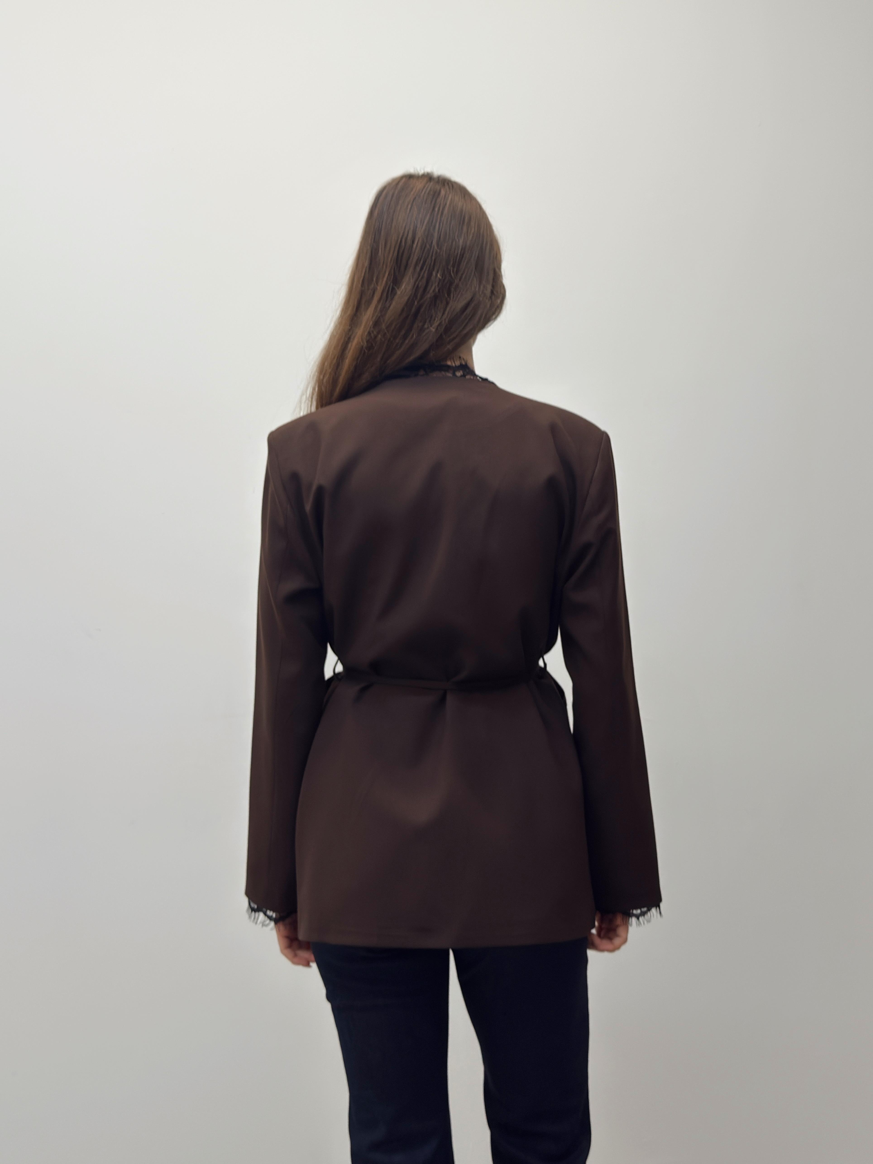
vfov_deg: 52.6
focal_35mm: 35
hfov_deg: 40.7
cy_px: 582
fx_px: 1177
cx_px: 436
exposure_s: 1/313
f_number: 1.78
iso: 80
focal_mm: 6.76
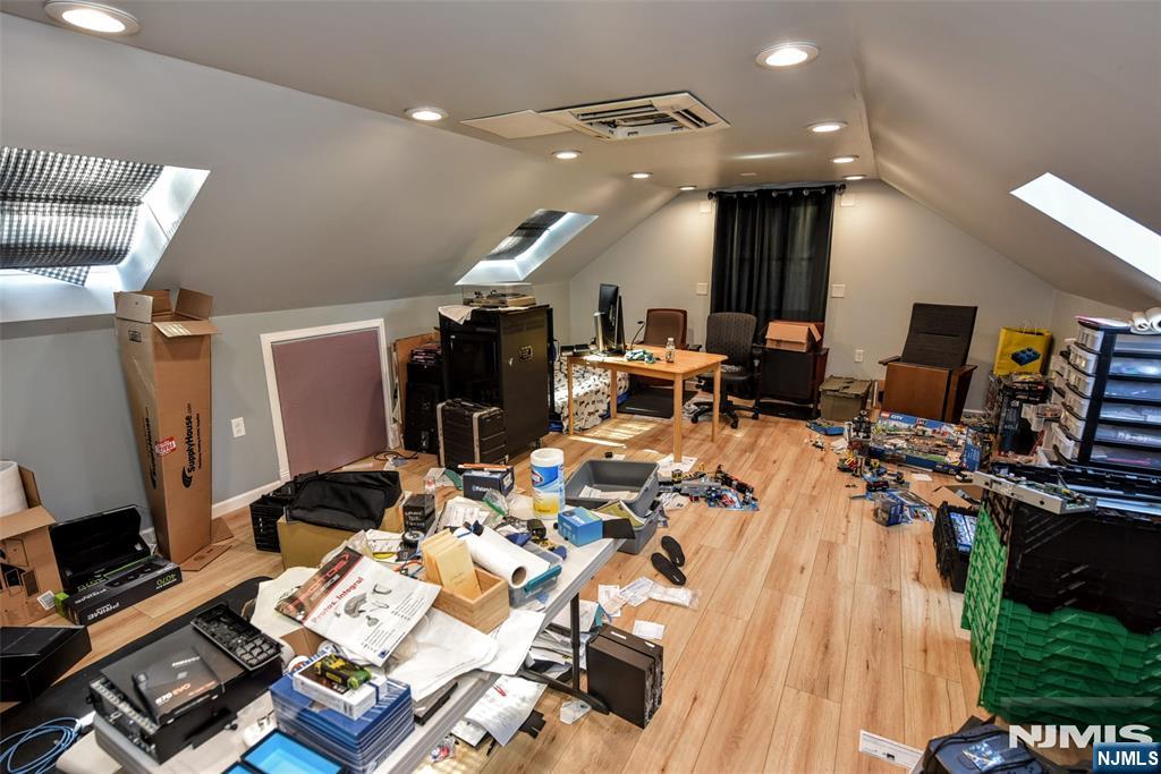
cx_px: 580
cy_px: 387
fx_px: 548
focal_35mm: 17
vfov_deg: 70.5
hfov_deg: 93.3
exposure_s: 1/80
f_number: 4.5
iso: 800
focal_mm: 17
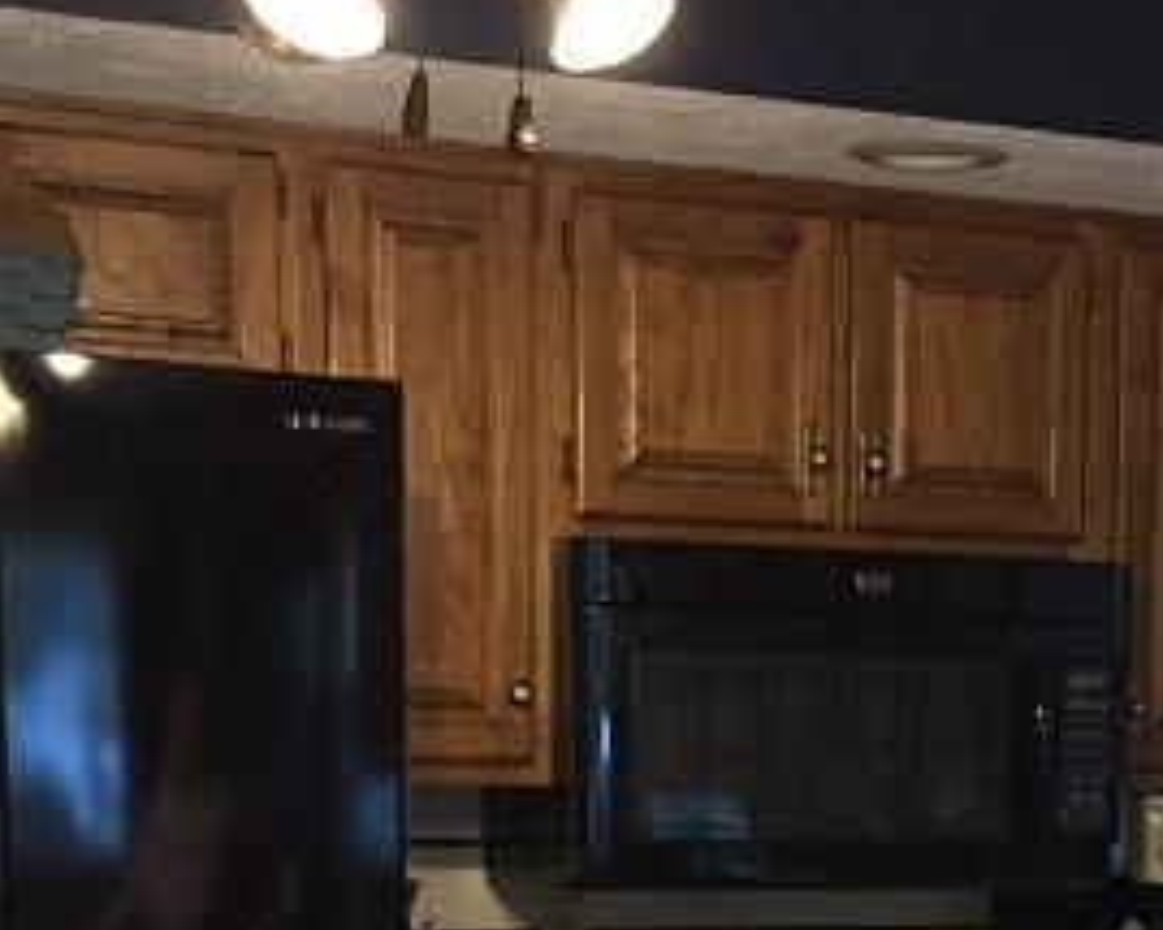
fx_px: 2959
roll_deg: +0.1
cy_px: 1094
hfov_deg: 21.8
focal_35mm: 86
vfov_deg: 17.1
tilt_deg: -7.6
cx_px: 999
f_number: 2.2
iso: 250
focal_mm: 4.15
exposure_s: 1/24
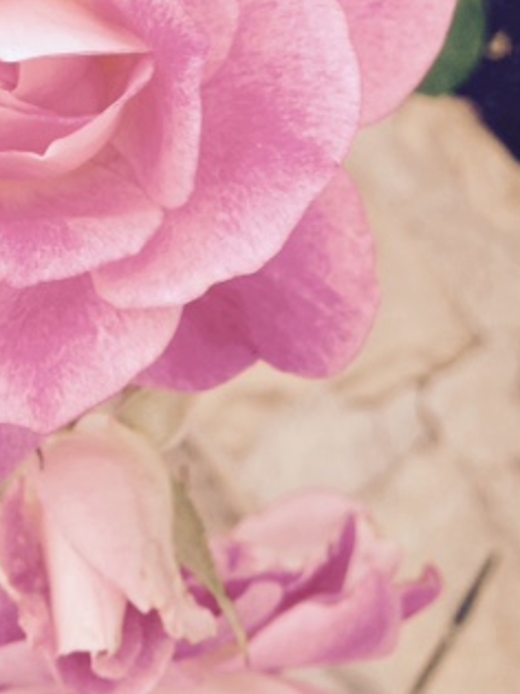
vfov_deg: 27.7
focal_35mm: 67
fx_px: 1343
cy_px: 46
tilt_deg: -65.1
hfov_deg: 21.6
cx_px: 90
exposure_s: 1/661
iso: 50
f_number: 2.4
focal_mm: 4.12
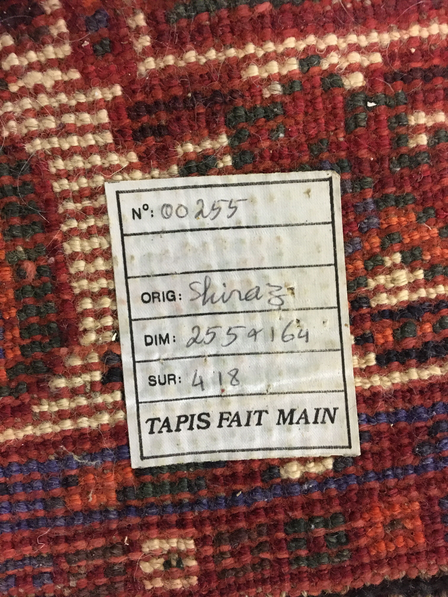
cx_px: 224
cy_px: 298
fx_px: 500
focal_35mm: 29
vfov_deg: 61.7
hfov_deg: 48.2
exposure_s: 1/17
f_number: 2.2
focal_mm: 4.15
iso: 320
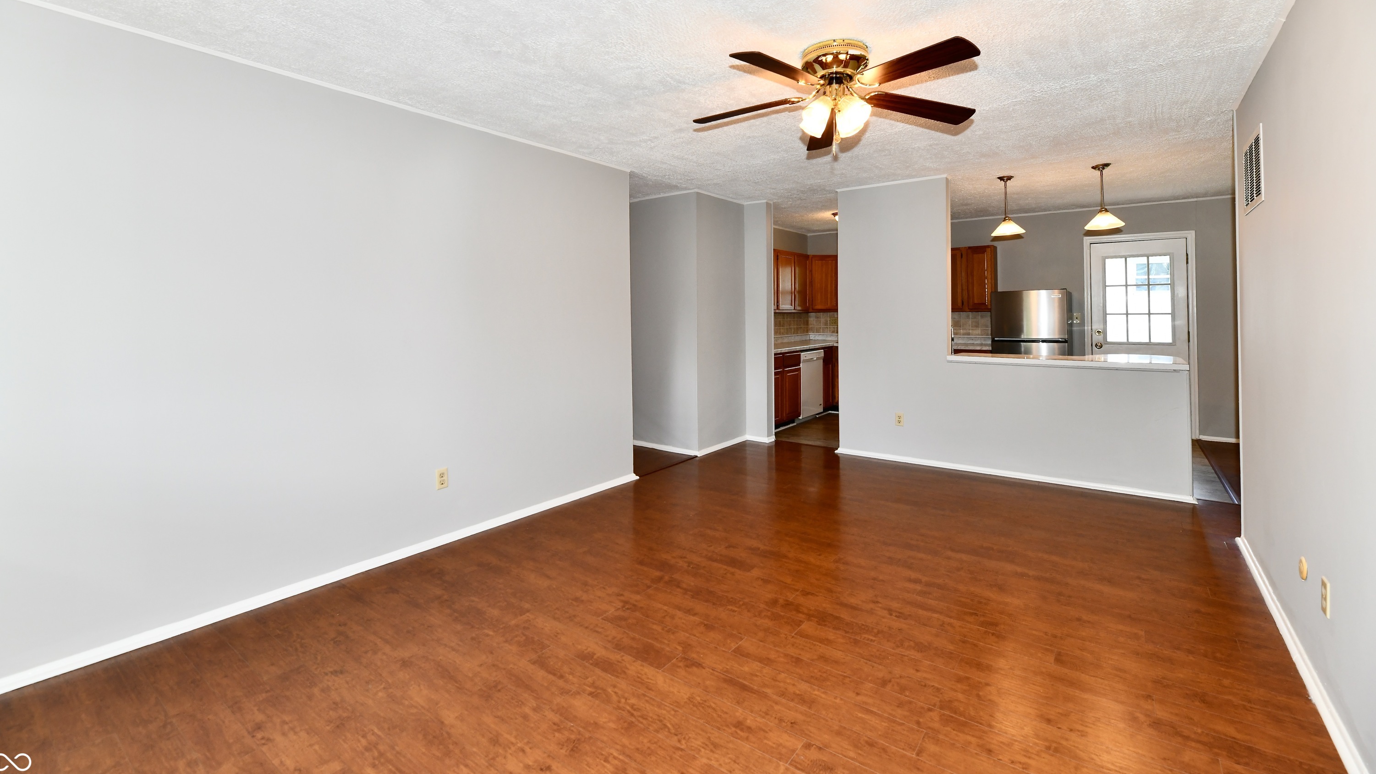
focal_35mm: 15
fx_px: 547
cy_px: 325
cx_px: 674
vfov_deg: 70.1
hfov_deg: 103.0
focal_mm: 14
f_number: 6.3
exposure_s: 1/60
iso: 640
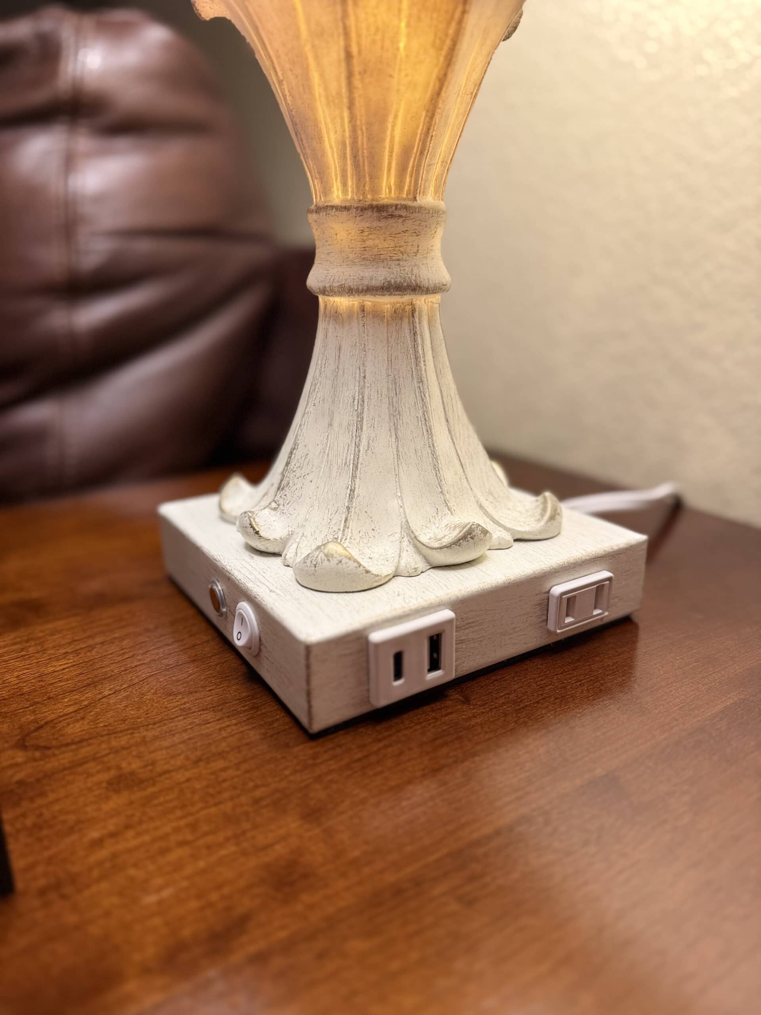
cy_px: 508
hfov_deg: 56.8
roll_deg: +0.6
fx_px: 703
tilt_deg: -19.1
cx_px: 380
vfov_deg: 71.6
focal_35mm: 24
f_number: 1.78
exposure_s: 1/60
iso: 200
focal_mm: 6.76
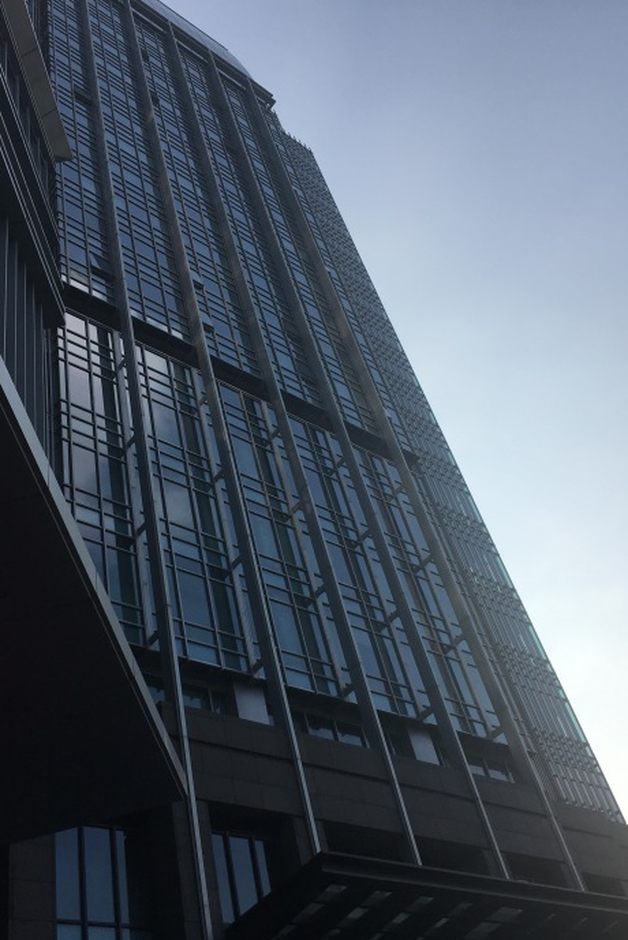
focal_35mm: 35
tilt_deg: +44.5
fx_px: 915
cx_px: 299
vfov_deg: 54.4
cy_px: 488
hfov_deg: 37.9
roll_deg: +15.4
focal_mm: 4.15
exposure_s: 1/2198
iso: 25
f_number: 2.2
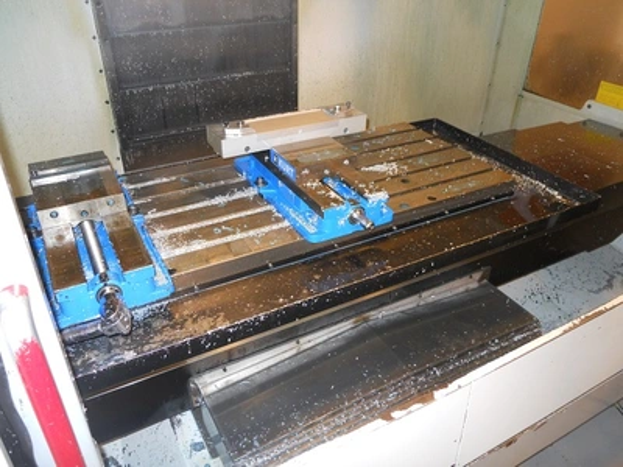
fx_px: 504
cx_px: 312
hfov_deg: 63.4
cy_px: 234
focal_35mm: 28
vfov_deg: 49.7
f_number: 2.7
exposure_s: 1/25
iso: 125
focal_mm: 5
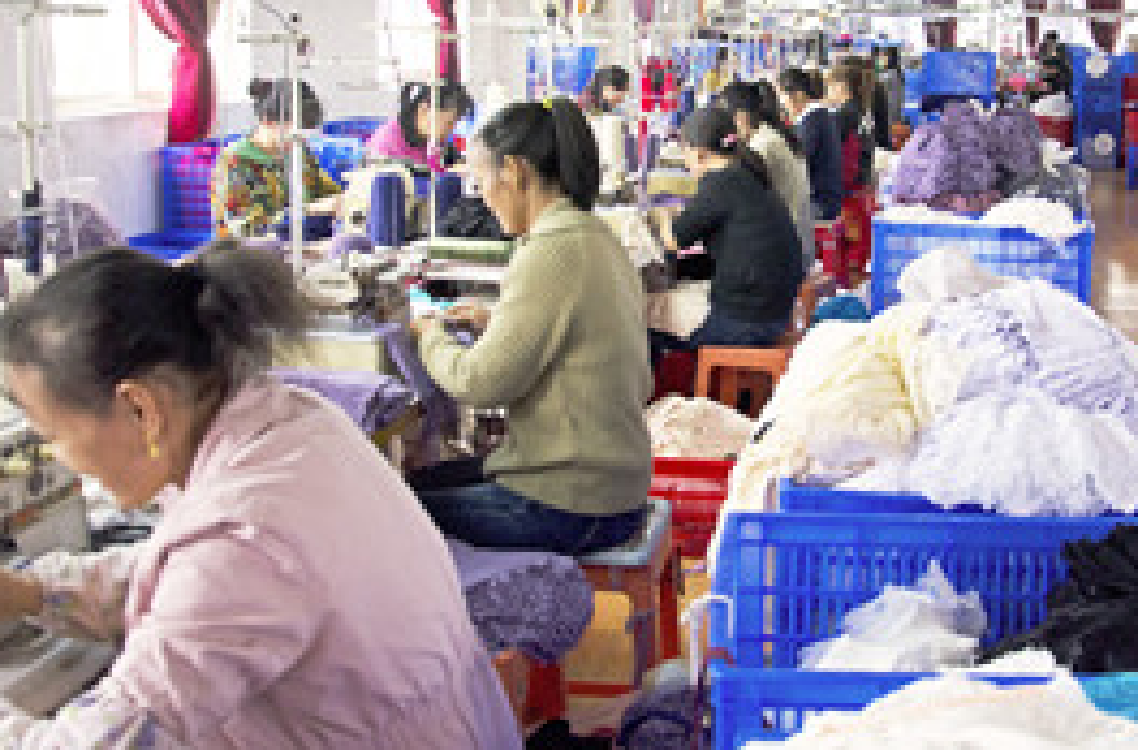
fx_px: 1504
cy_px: 207
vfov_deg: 27.7
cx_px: 716
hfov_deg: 41.1
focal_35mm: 48
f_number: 4.5
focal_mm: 21
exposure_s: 1/400
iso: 800
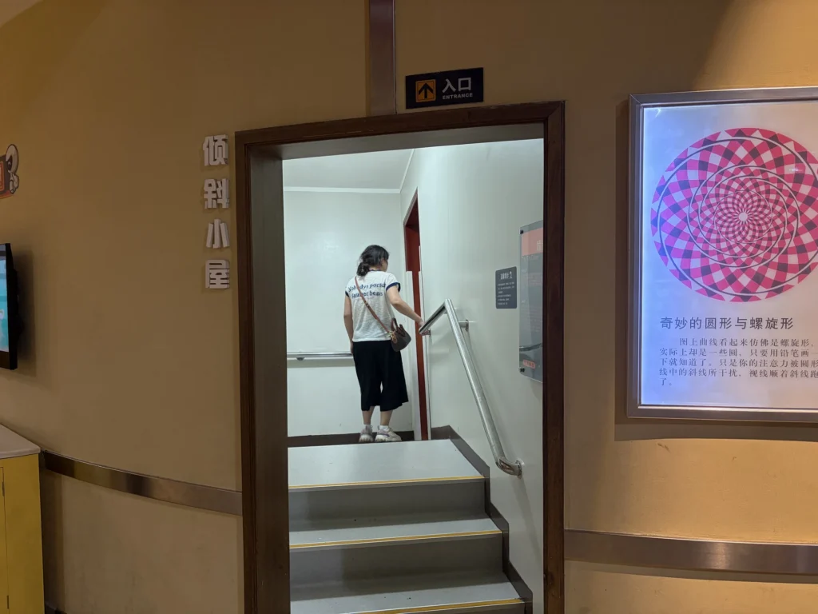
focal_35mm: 26
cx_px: 409
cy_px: 307
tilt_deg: -2.3
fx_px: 614
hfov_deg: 67.3
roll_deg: +0.0
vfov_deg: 53.1
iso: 160
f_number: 1.6
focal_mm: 5.96
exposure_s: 1/50
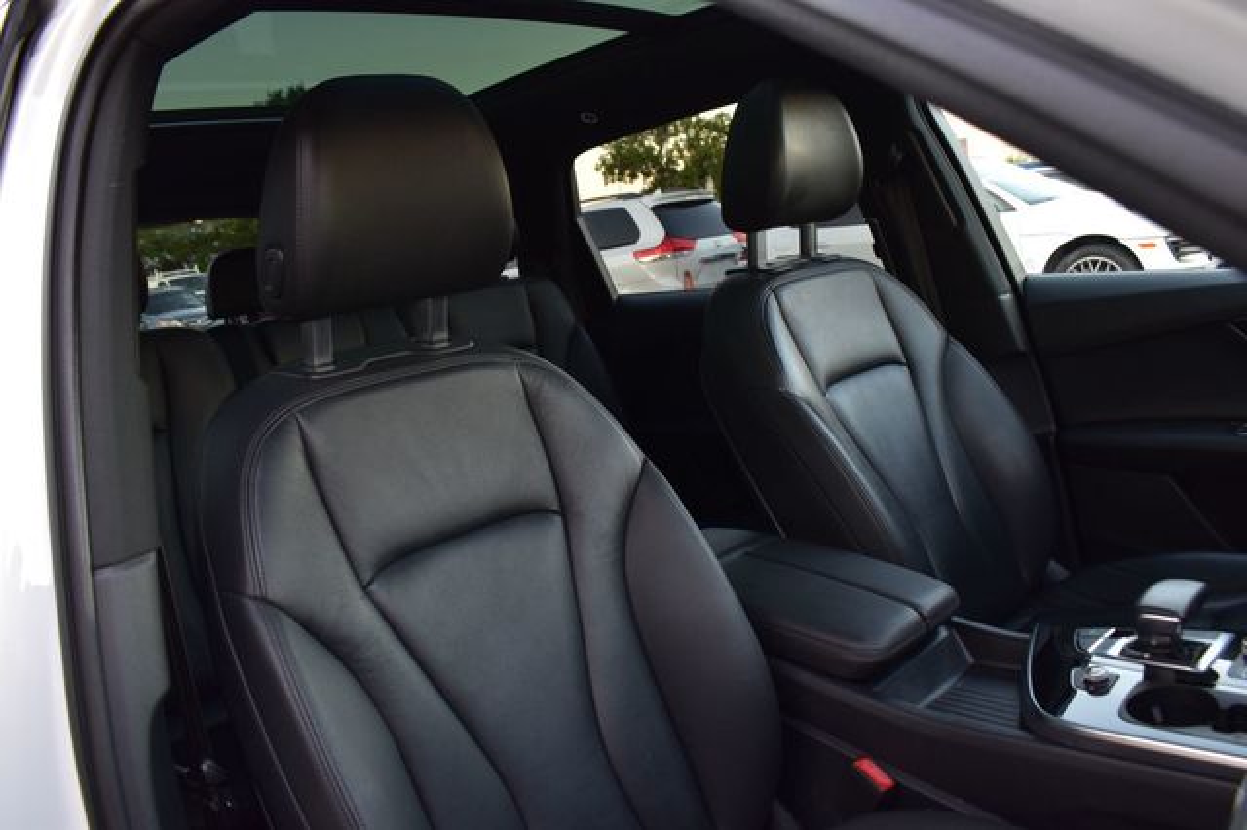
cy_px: 415
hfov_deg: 62.0
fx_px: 1039
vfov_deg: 43.6
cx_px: 624
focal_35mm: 30
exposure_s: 1/20
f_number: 6.3
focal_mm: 20
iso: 400
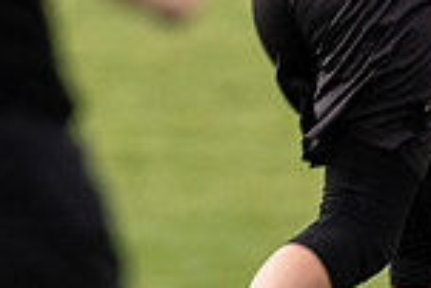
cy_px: 62
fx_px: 29120
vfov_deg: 0.6
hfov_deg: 0.8
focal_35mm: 2430
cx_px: 939
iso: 280
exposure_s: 1/1250
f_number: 4
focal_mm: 200
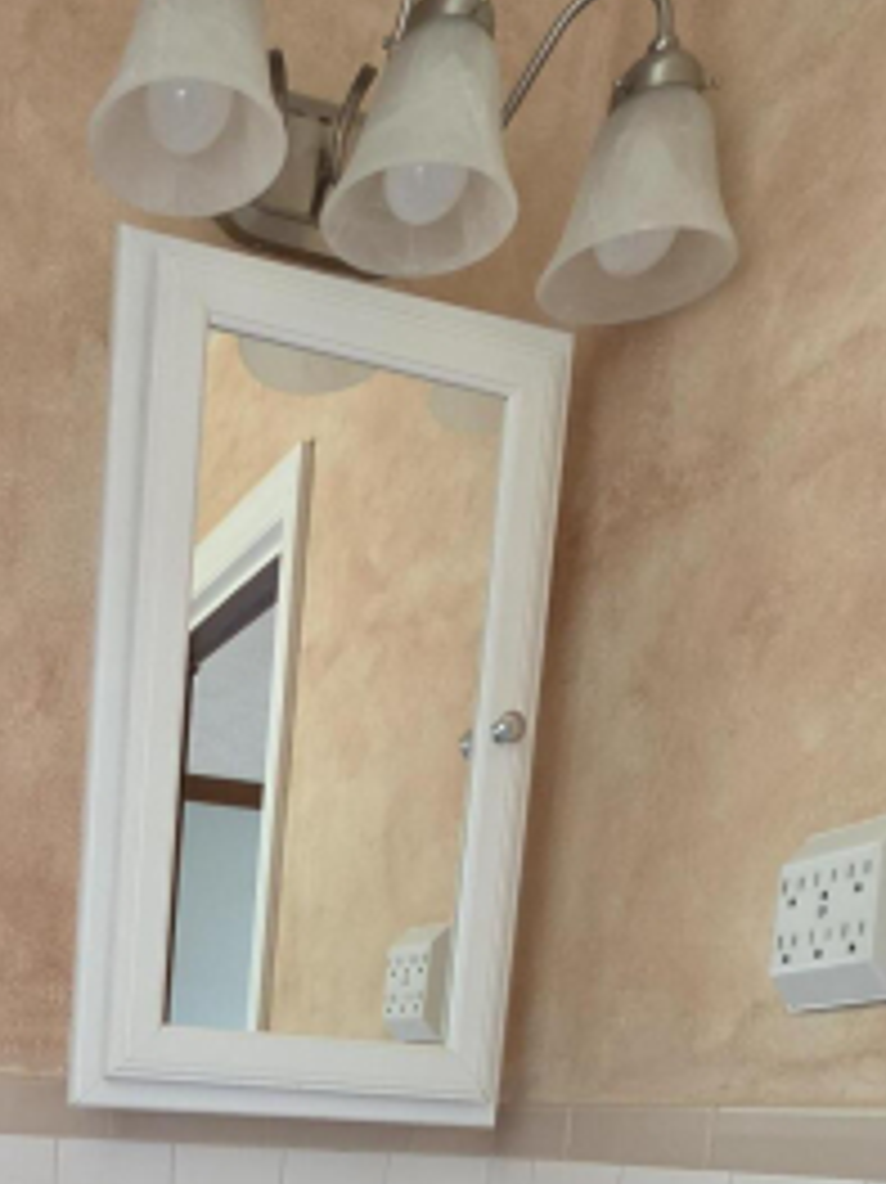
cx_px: -4
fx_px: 1127
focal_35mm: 33
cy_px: 1267
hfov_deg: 38.1
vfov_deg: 44.1
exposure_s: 1/60
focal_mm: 2.2
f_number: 1.9
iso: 320
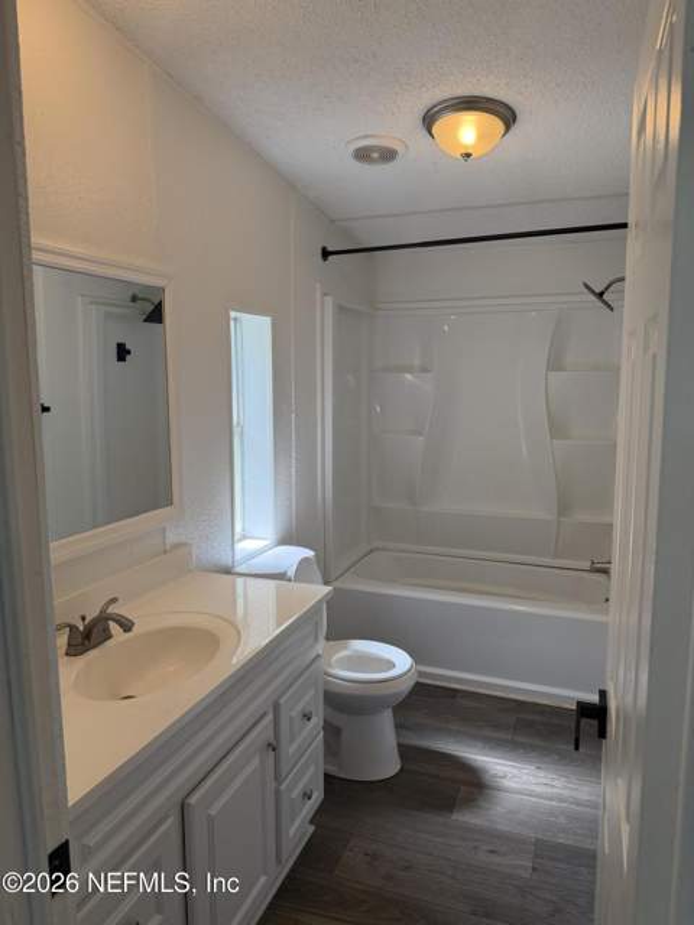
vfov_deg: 71.6
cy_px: 462
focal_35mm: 24
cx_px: 347
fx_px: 642
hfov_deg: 56.8
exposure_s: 1/227
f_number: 1.78
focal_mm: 6.76
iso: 160
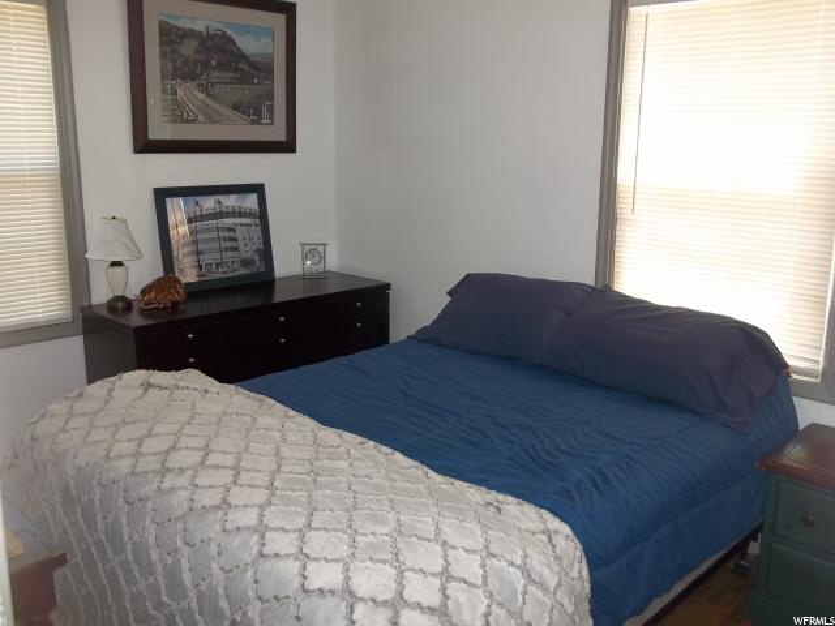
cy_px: 313
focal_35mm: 32
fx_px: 772
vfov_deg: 44.2
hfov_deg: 56.8
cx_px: 418
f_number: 2.9
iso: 80
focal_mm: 5.7
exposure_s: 1/30
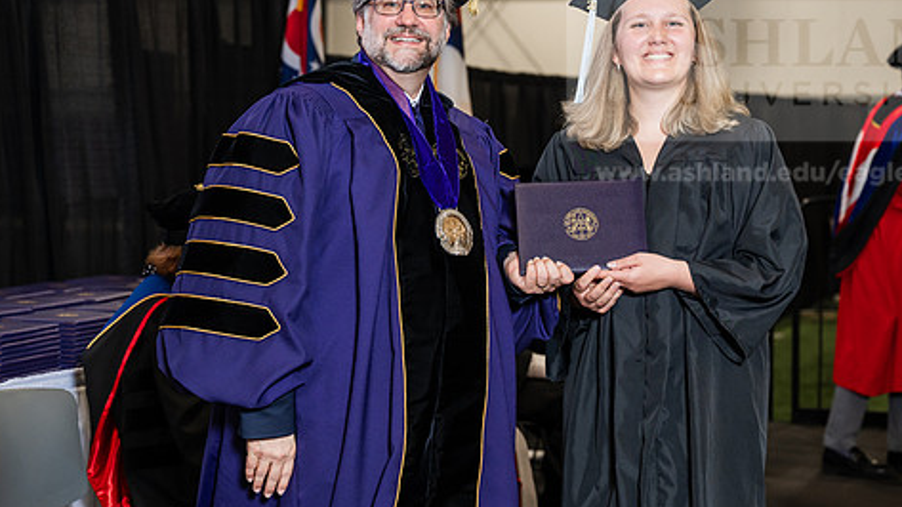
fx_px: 2152
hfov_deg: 23.7
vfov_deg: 13.4
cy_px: 213
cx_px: 509
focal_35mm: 90
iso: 1250
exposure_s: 1/200
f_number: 4
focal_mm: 70
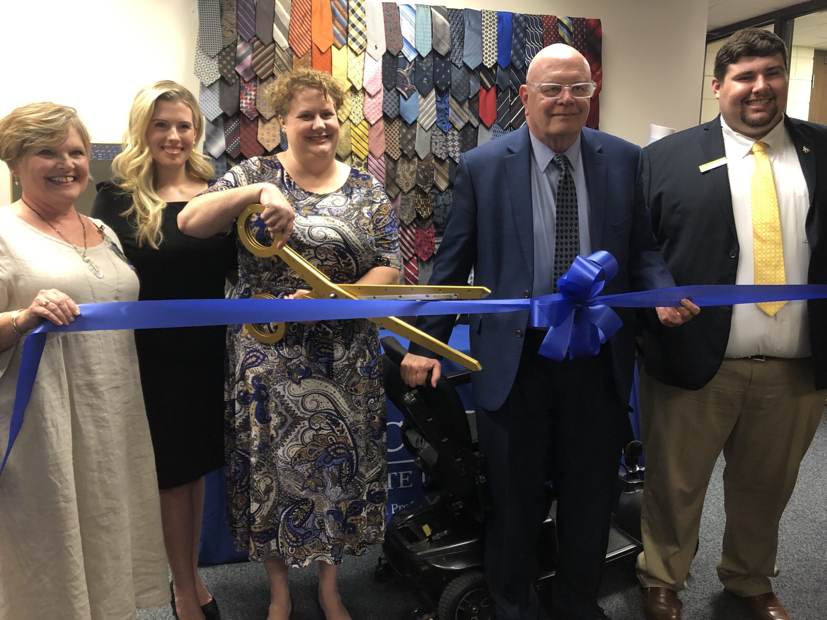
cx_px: 414
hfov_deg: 63.4
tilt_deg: -9.8
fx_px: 669
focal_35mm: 28
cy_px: 310
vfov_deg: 49.7
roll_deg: -0.5
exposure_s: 1/15
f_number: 1.8
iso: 80
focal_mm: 3.99
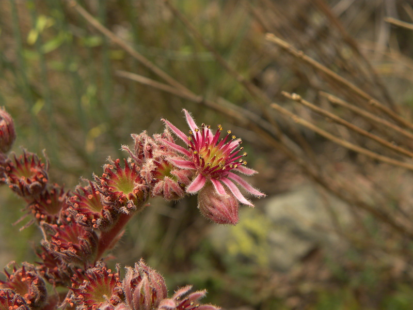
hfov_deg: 41.2
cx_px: 206
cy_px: 155
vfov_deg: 31.5
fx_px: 549
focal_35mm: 46
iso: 64
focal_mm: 8.2
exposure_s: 1/200
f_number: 3.5
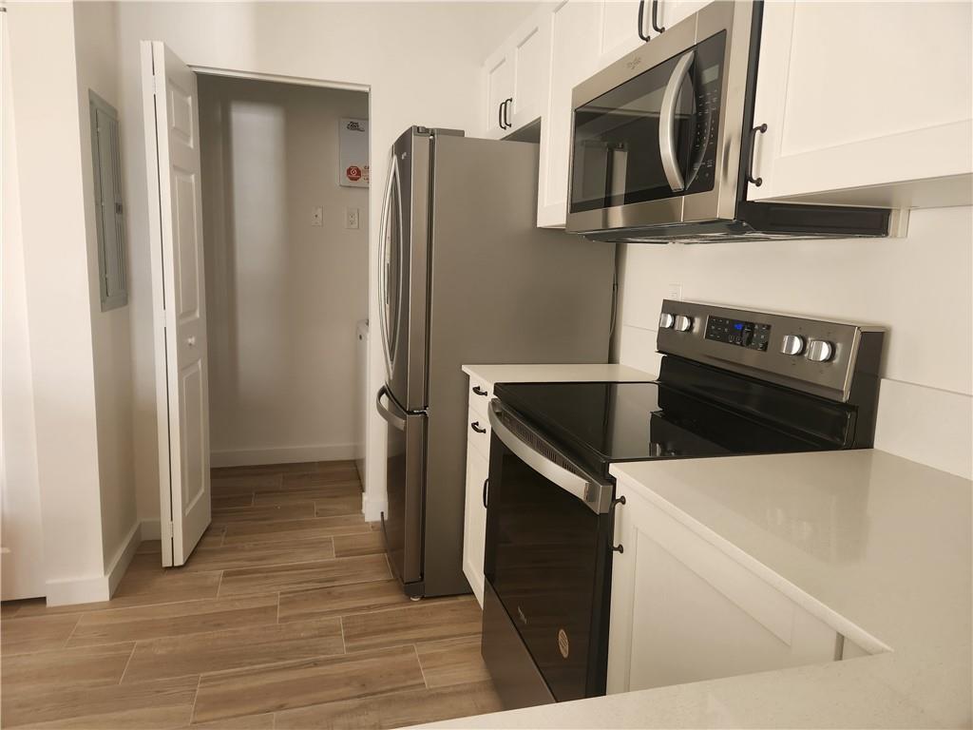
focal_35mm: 23
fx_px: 646
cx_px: 486
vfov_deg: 58.9
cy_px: 365
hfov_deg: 73.9
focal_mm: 5.4
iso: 100
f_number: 1.8
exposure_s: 1/180
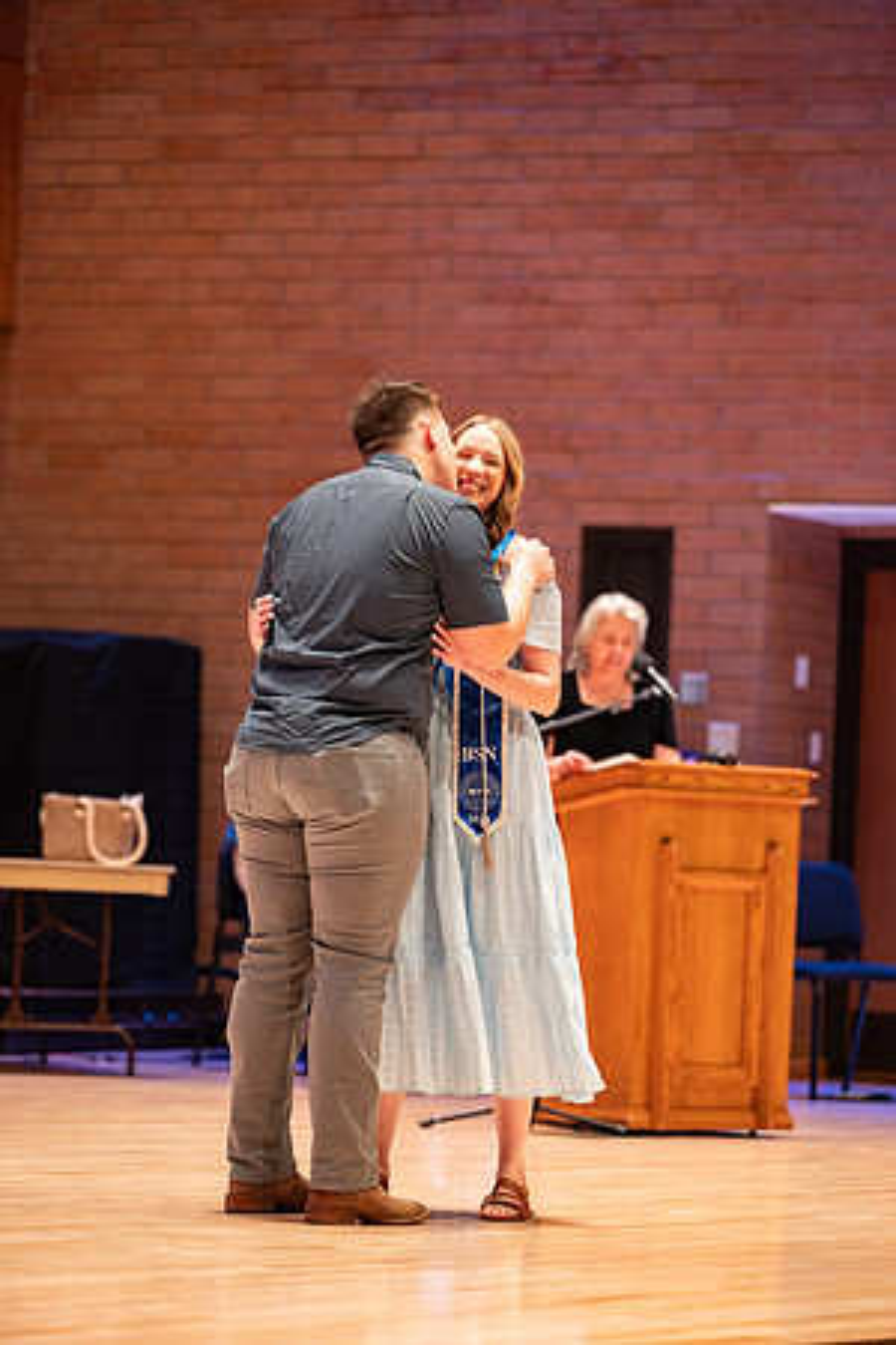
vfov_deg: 16.4
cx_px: 448
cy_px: 672
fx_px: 4666
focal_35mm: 125
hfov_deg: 11.0
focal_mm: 125
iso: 1000
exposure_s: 1/200
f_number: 2.8
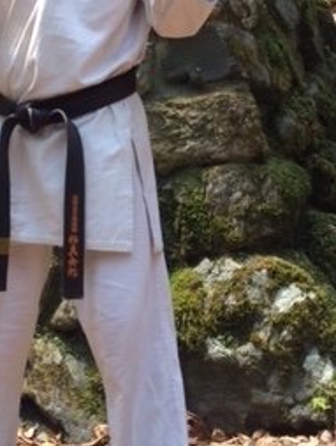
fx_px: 943
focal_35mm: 73
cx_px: 128
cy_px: 54
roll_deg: +1.9
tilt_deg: +4.1
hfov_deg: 20.2
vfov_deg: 25.9
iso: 50
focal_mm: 4.15
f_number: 2.2
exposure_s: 1/120
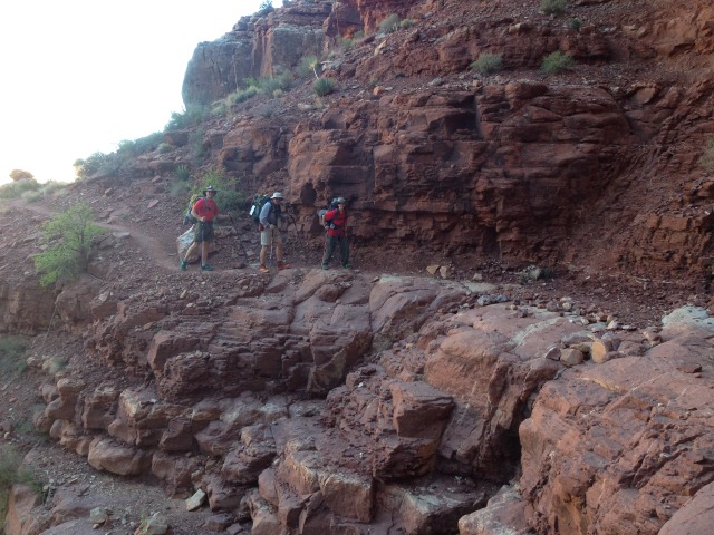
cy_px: 268
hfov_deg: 55.4
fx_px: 681
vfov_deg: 42.9
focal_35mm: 33
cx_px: 357
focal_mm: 4.12
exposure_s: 1/120
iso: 80
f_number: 2.4
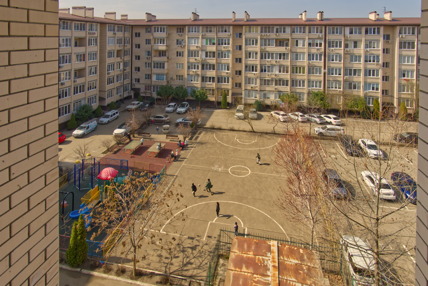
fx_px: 214
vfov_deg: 67.5
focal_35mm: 18
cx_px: 214
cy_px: 143
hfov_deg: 90.0
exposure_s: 1/125
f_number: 9
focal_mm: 12
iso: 100
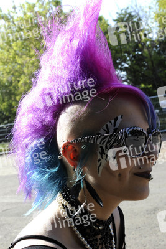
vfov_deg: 54.4
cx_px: 83
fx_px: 242
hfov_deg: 37.9
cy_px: 124
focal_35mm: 35
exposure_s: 1/100
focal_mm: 35
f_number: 11
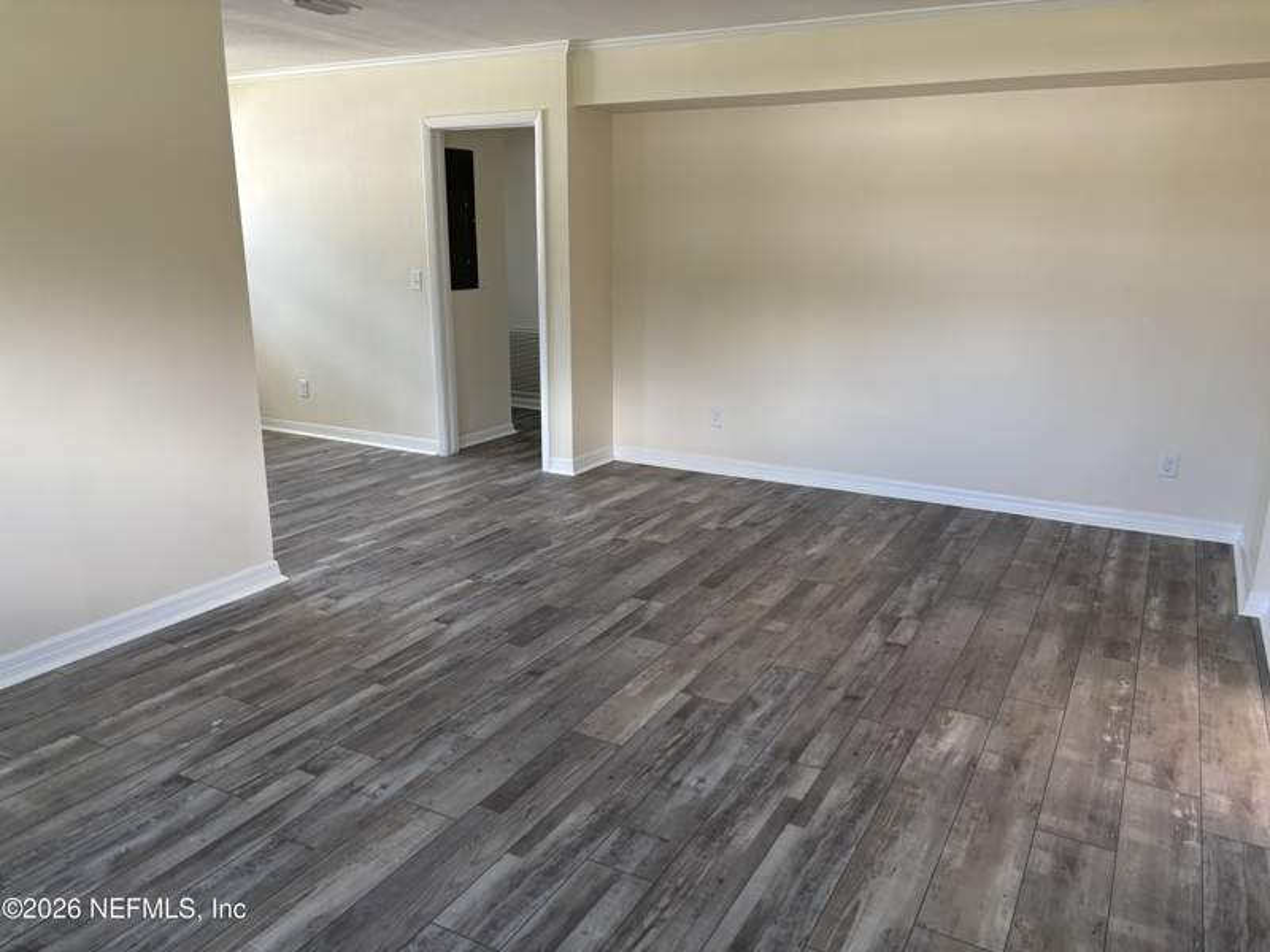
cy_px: 476
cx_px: 635
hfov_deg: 67.3
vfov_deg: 53.1
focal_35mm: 26
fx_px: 954
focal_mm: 5.96
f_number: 1.6
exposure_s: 1/120
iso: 125
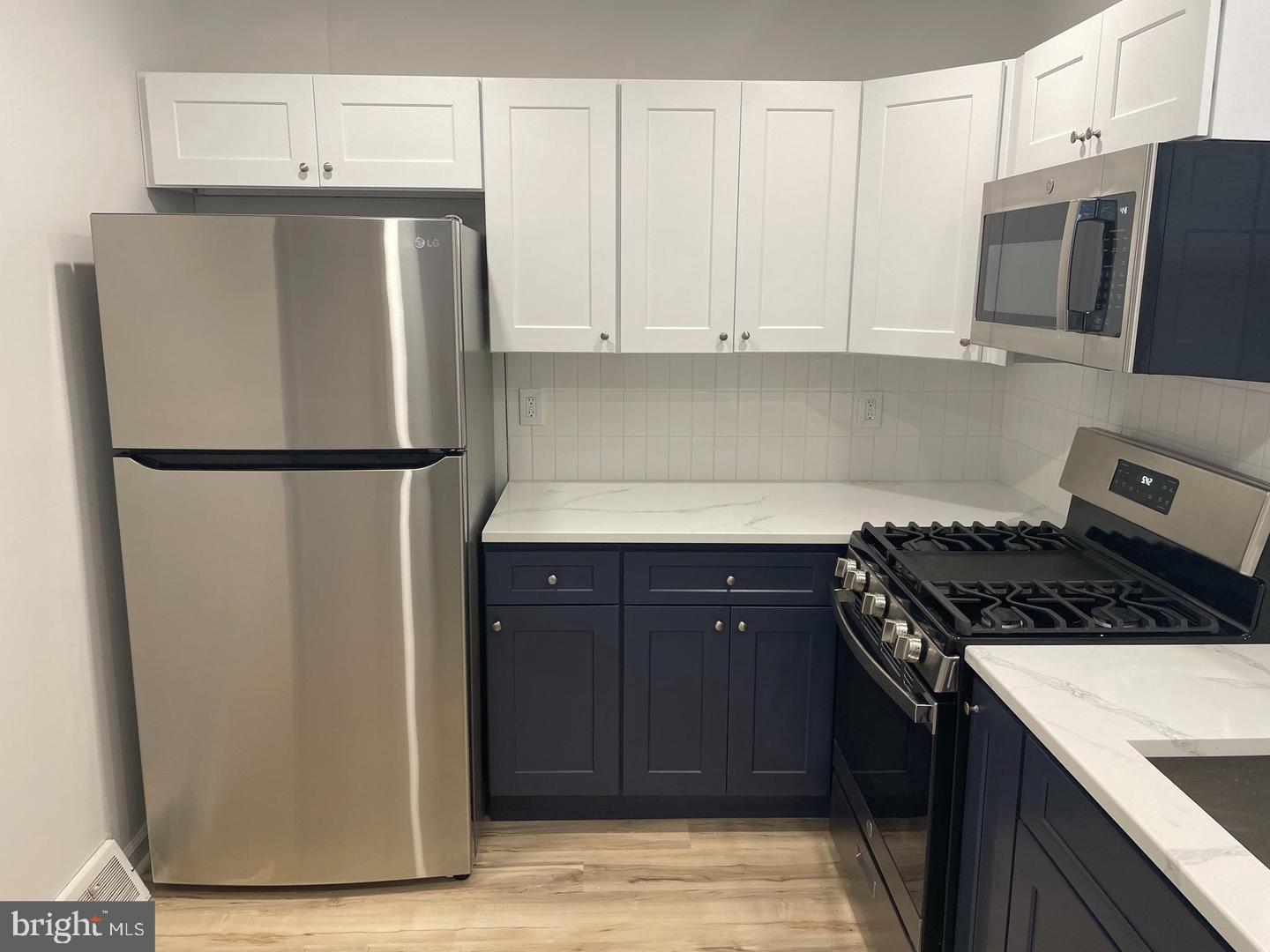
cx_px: 635
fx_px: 954
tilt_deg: -11.1
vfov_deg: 53.1
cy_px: 476
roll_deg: -0.3
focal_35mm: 26
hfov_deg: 67.3
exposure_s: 1/60
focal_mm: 4.2
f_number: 1.6
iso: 80
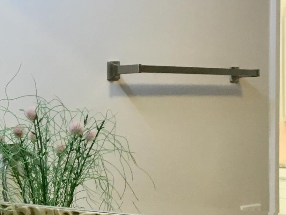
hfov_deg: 19.4
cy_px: 169
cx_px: -26
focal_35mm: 97
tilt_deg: -3.2
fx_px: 802
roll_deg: +0.6
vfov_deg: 15.2
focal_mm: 4.15
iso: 64
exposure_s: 1/30
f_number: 2.2
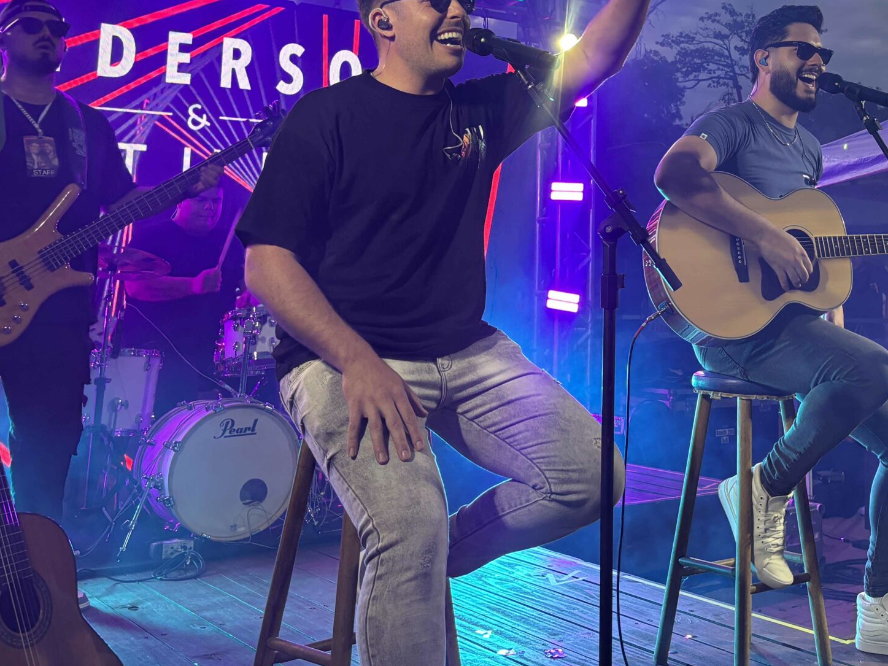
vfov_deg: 30.3
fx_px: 1180
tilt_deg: +8.5
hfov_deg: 39.7
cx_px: 700
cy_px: 79
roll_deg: -1.5
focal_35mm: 46
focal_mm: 5.96
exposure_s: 1/120
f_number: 1.6
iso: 125
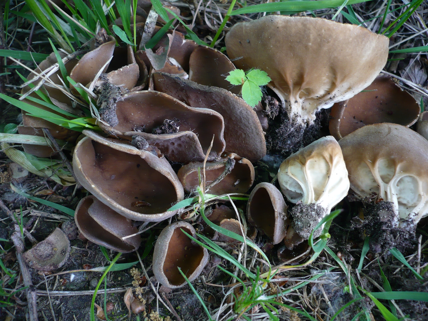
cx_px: 214
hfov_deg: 52.6
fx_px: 433
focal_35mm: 35
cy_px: 160
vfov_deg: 40.7
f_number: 2.8
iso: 100
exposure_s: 1/40
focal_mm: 5.8
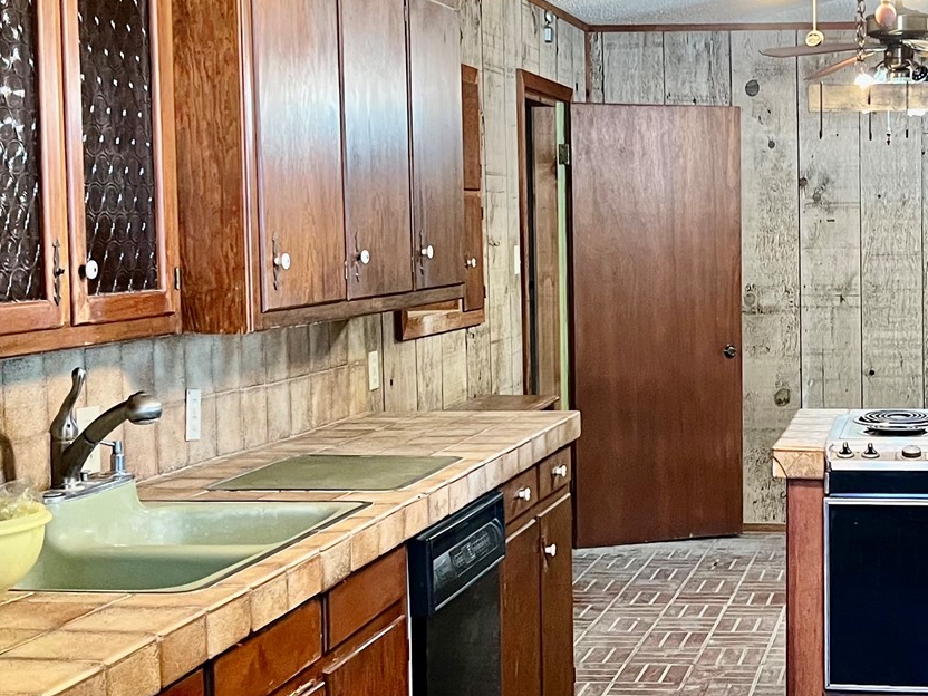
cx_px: 781
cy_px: 359
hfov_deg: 29.4
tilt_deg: -4.8
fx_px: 1716
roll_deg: +0.3
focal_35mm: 64
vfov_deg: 22.9
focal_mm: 5.7
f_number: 1.5
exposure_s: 1/60
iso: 320
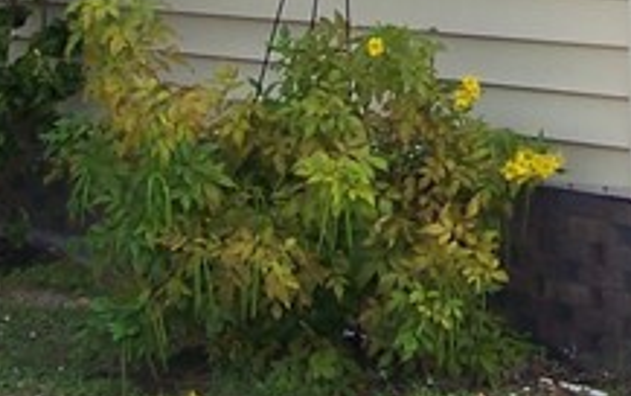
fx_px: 3098
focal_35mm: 180
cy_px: -215
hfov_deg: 11.3
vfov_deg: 7.2
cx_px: 858
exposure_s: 1/500
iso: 64
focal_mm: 5.85
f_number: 2.8
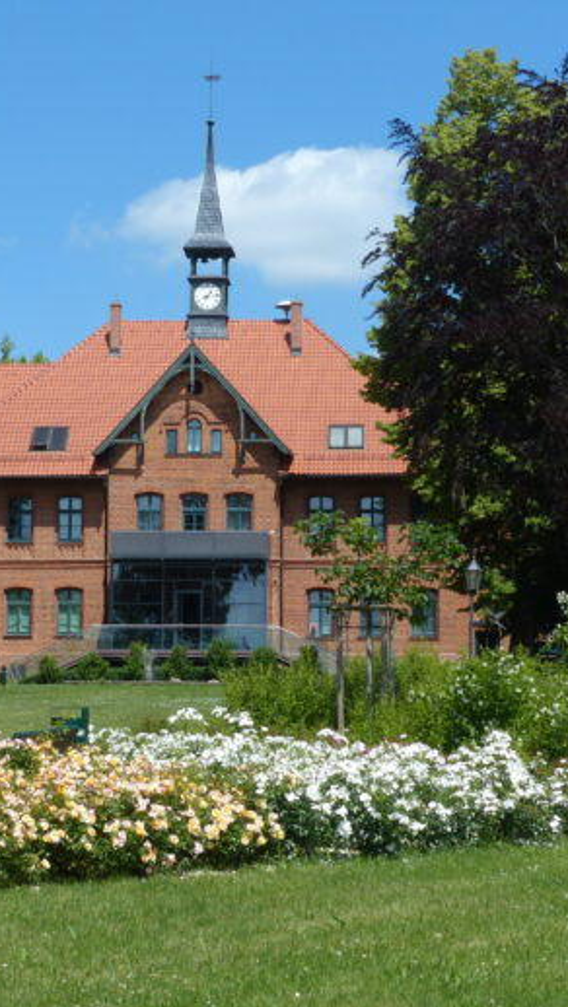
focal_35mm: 79
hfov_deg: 15.3
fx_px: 2112
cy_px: 505
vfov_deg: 26.8
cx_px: 187
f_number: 4
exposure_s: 1/800
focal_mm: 9.8
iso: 100
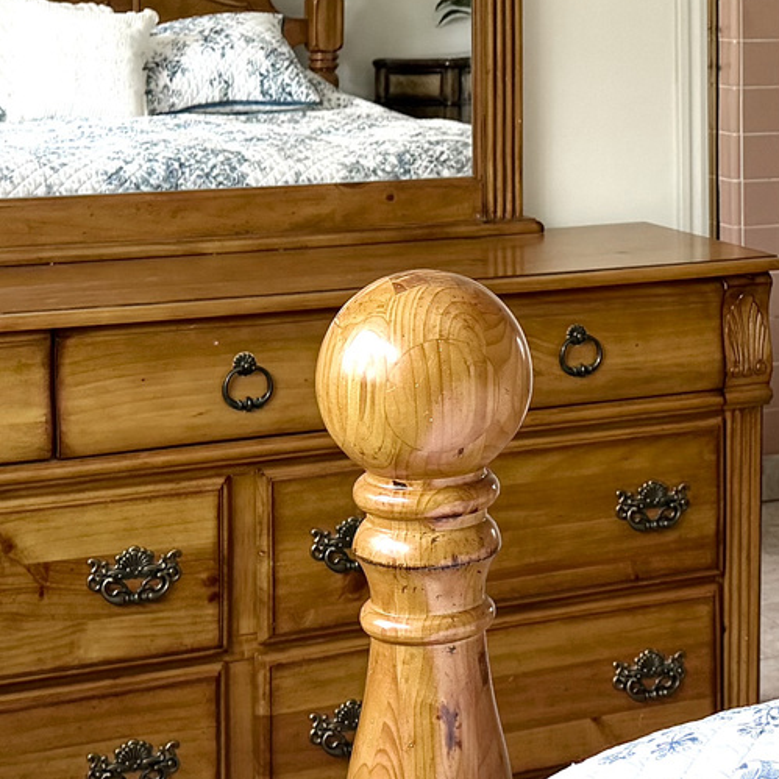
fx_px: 2215
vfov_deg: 19.7
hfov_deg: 19.5
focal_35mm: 87
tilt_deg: -5.4
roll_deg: -0.3
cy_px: 153
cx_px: 737
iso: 160
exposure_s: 1/121
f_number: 1.78
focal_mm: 6.76
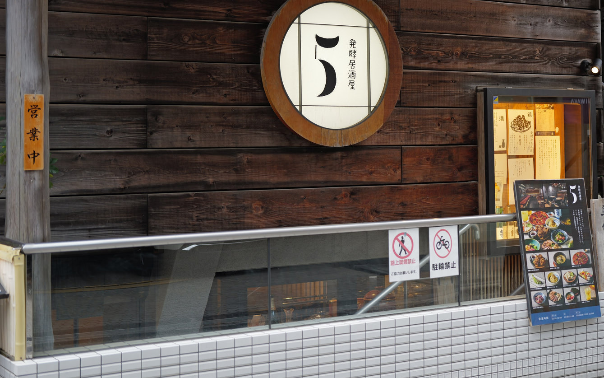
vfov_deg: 19.3
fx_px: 1103
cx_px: 401
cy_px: 102
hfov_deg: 30.4
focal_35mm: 67
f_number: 2
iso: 100
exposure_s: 1/80
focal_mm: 43
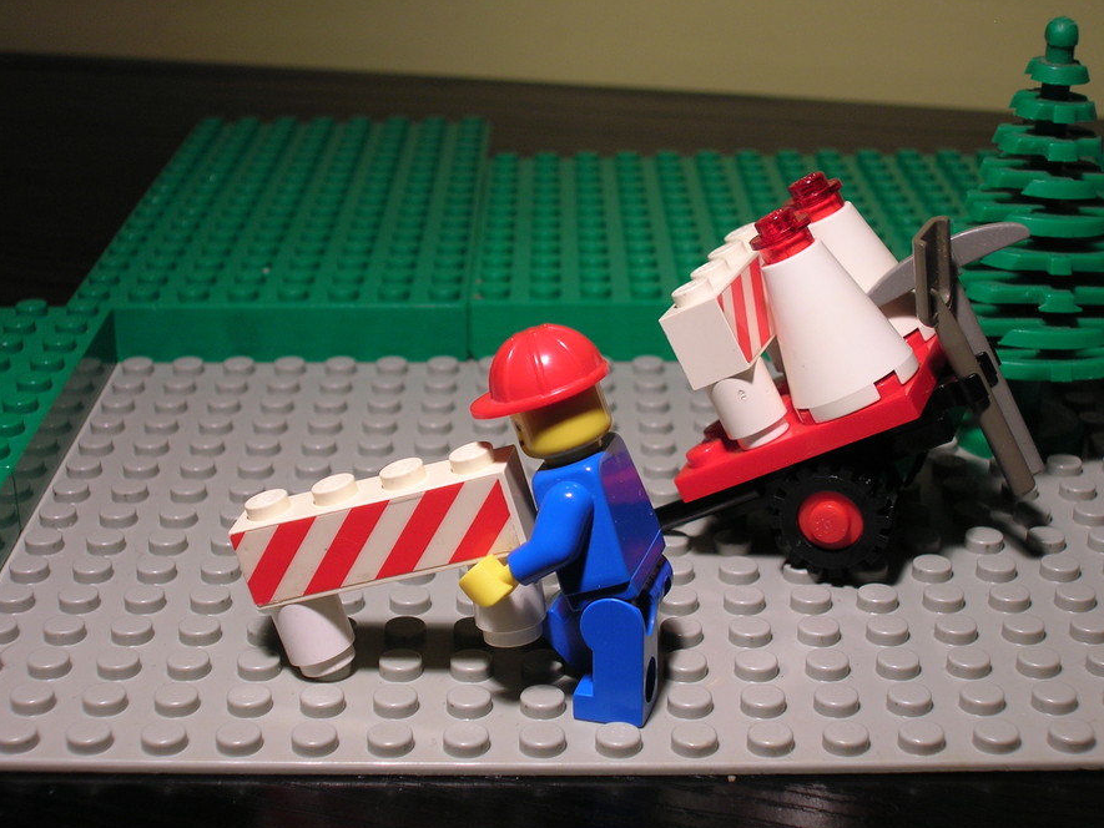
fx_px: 2041
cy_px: 415
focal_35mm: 64
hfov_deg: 30.3
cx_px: 558
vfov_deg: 22.9
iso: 50
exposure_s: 1/17
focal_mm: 10.4
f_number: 3.6
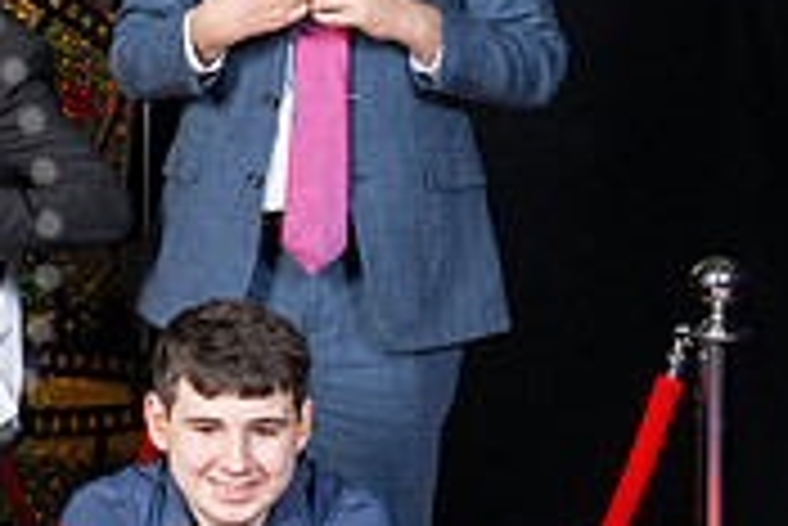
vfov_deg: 12.9
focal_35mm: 106
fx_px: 2322
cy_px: 199
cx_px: -369
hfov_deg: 17.5
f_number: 8
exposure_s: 1/125
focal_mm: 28.5
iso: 400
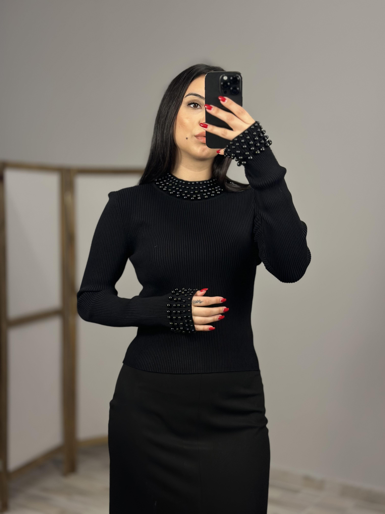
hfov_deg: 30.3
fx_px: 712
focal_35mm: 48
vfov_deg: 39.7
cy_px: 257
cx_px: 192
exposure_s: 1/100
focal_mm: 6.86
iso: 100
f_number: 1.78
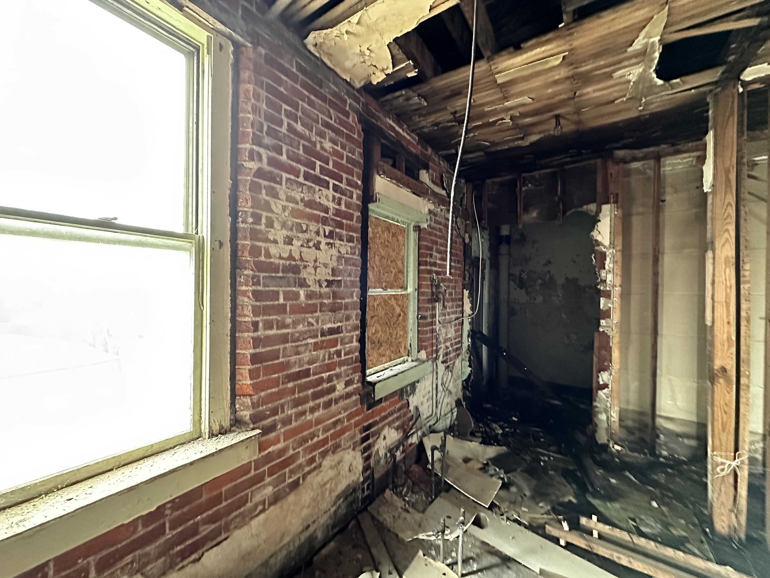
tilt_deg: -0.4
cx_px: 385
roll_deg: -1.2
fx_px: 311
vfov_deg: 85.7
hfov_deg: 102.1
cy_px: 289
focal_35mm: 14
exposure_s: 1/54
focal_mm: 2.22
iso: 1600
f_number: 2.2
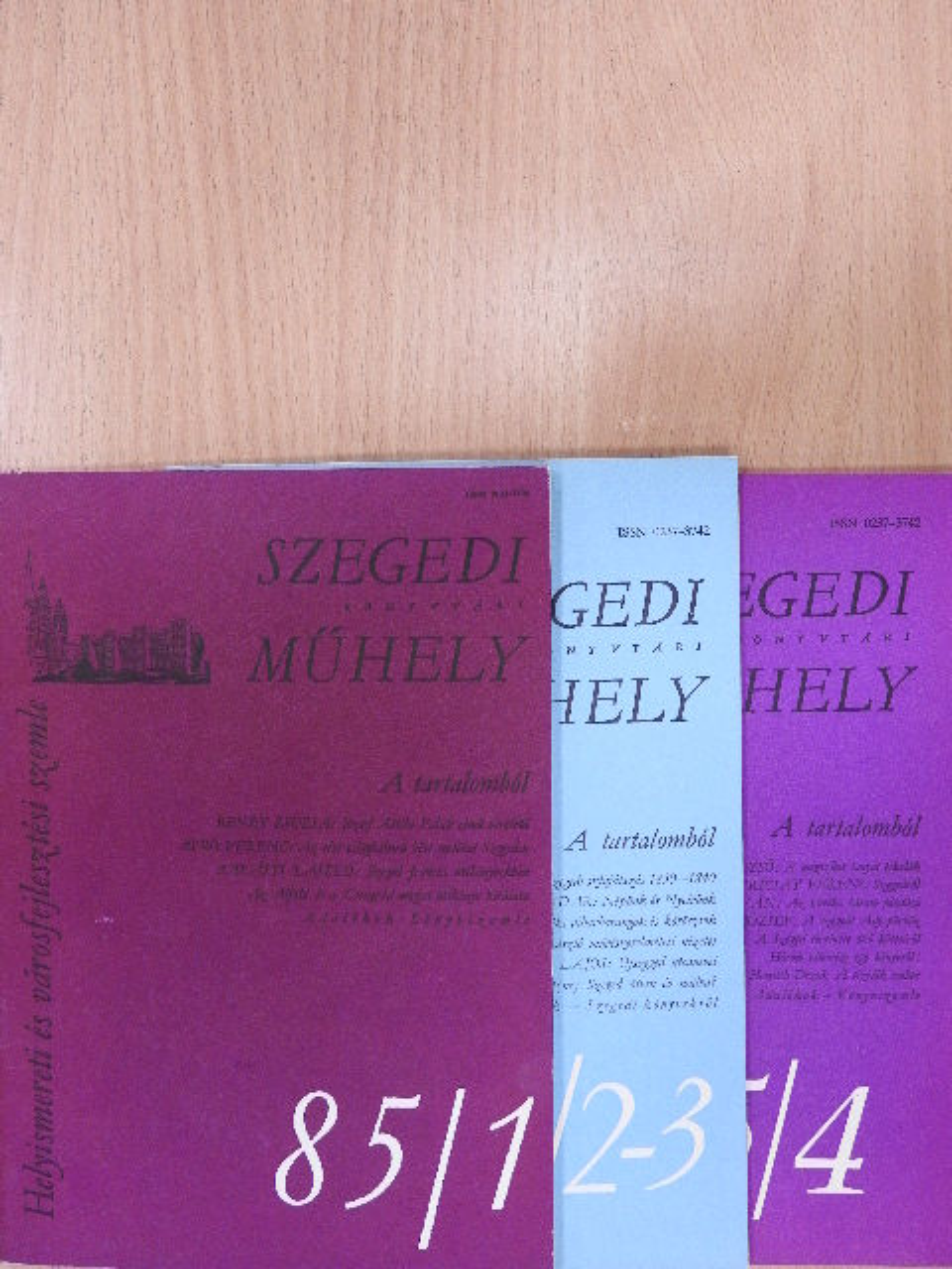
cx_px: 476
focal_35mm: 35
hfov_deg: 40.7
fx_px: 1283
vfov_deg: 52.6
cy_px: 634
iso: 360
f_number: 3.8
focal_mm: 6.3
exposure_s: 1/60
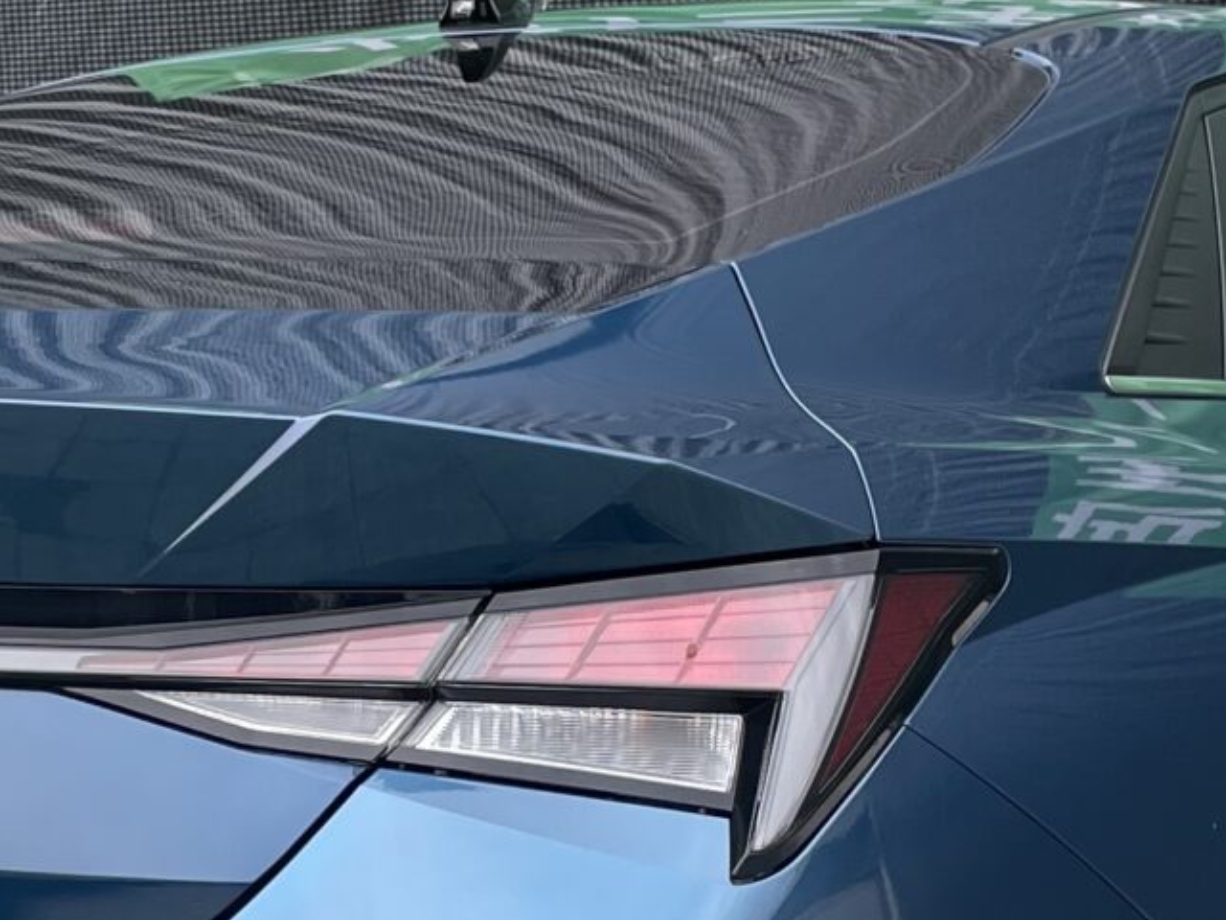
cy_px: 734
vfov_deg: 14.2
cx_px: 305
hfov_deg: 18.8
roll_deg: +0.3
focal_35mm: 104
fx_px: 3683
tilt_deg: -5.8
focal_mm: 4.2
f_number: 1.6
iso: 32
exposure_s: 1/561
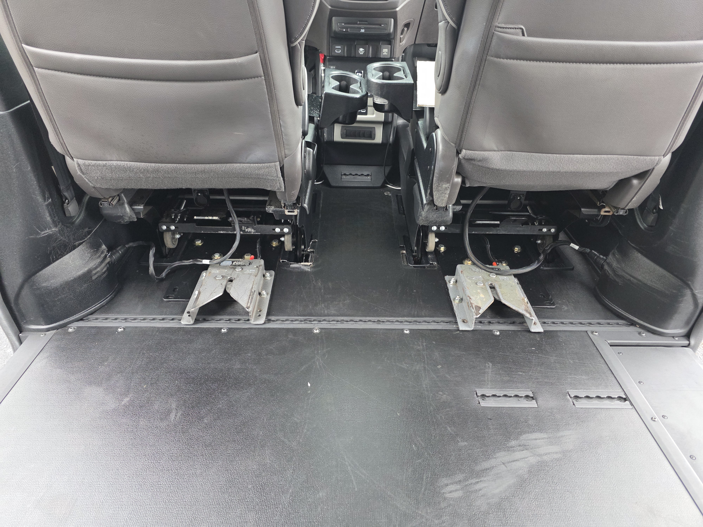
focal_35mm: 23
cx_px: 352
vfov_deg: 58.9
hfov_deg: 73.9
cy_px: 264
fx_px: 467
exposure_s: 1/120
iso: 250
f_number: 1.7
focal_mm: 6.3
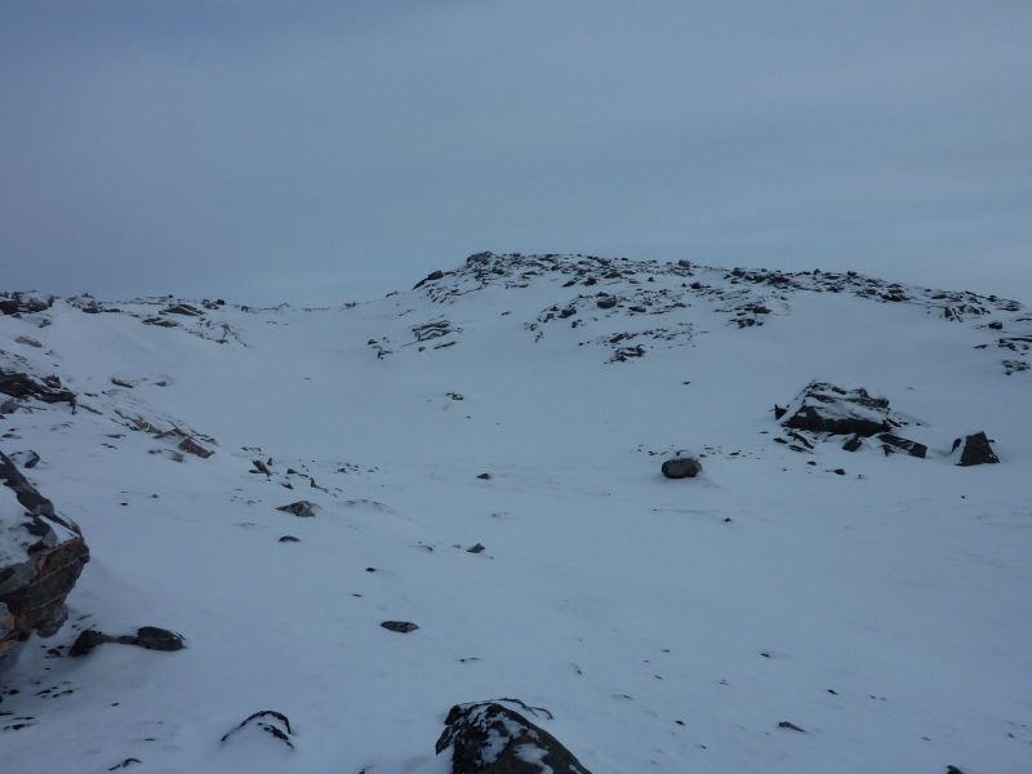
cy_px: 387
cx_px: 516
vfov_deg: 54.9
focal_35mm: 25
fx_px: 745
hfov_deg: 69.4
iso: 80
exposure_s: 1/800
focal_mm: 4.1
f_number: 5.6
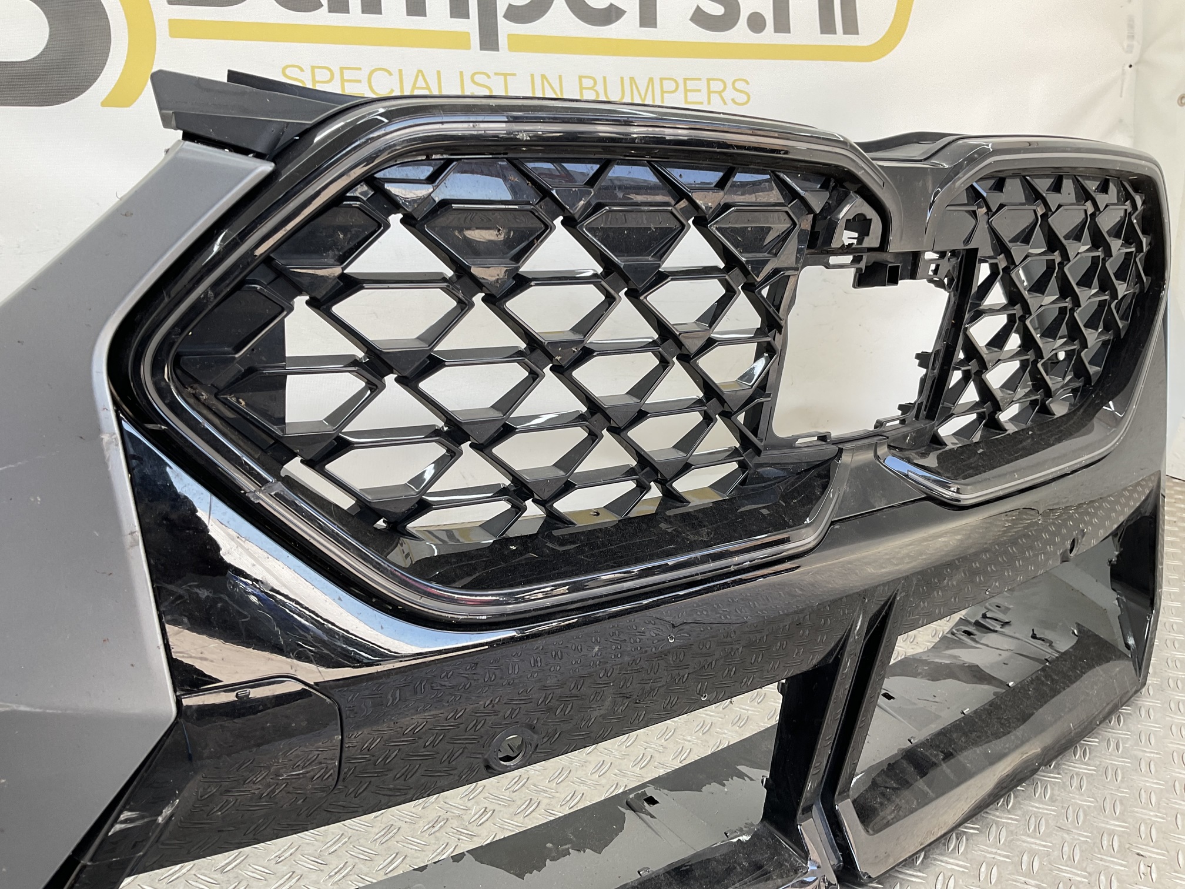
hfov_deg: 61.7
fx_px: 993
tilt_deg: -15.2
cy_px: 444
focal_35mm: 29
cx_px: 592
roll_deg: -1.9
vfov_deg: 48.2
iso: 20
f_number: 1.8
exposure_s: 1/100
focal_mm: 3
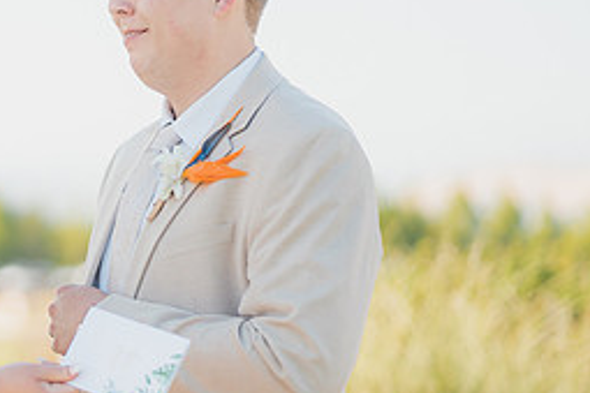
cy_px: 172
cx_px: 9
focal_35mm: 193
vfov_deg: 7.1
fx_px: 3163
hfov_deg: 10.6
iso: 125
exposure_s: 1/2000
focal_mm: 85
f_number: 1.8
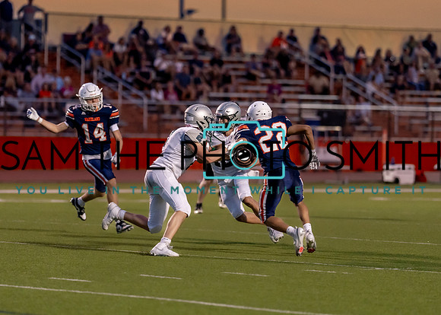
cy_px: 149
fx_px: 3071
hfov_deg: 8.2
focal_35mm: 245
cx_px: 235
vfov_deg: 5.9
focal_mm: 135
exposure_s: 1/1000
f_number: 1.8
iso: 1250
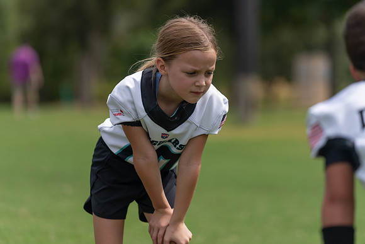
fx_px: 2028
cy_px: 122
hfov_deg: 10.3
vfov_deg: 6.9
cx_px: 182
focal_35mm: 200
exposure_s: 1/1250
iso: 100
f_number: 4
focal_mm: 200
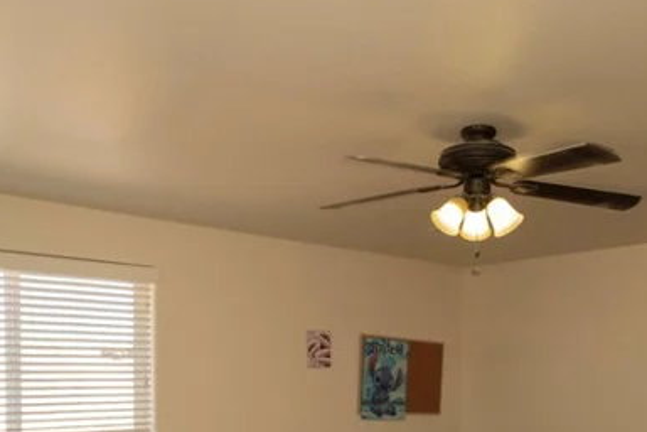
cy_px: 421
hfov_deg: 48.4
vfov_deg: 31.2
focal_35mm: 40
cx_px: 361
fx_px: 719
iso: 6400
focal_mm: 15
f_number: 22
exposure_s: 1/60
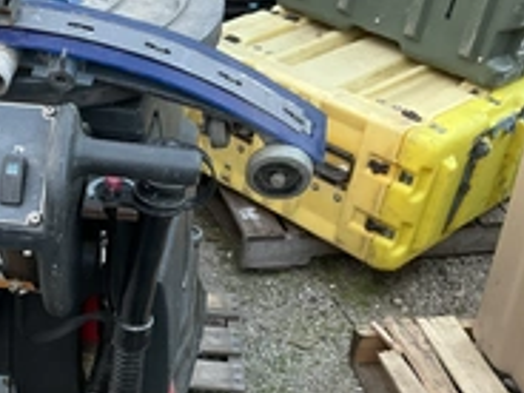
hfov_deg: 29.4
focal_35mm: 63
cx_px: 48
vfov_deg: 23.2
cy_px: 265
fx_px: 954
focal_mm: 3
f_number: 1.8
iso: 64
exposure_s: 1/69
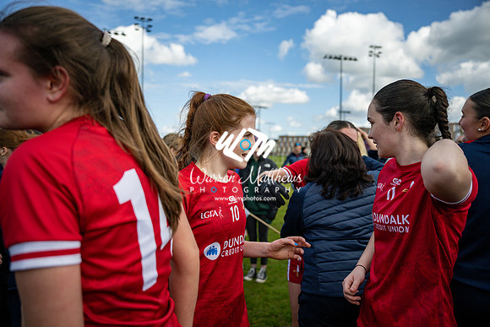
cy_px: 164
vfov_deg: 43.0
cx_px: 245
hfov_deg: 61.1
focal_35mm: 30
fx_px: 415
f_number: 2.8
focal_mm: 30.5
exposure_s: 1/6400
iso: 90
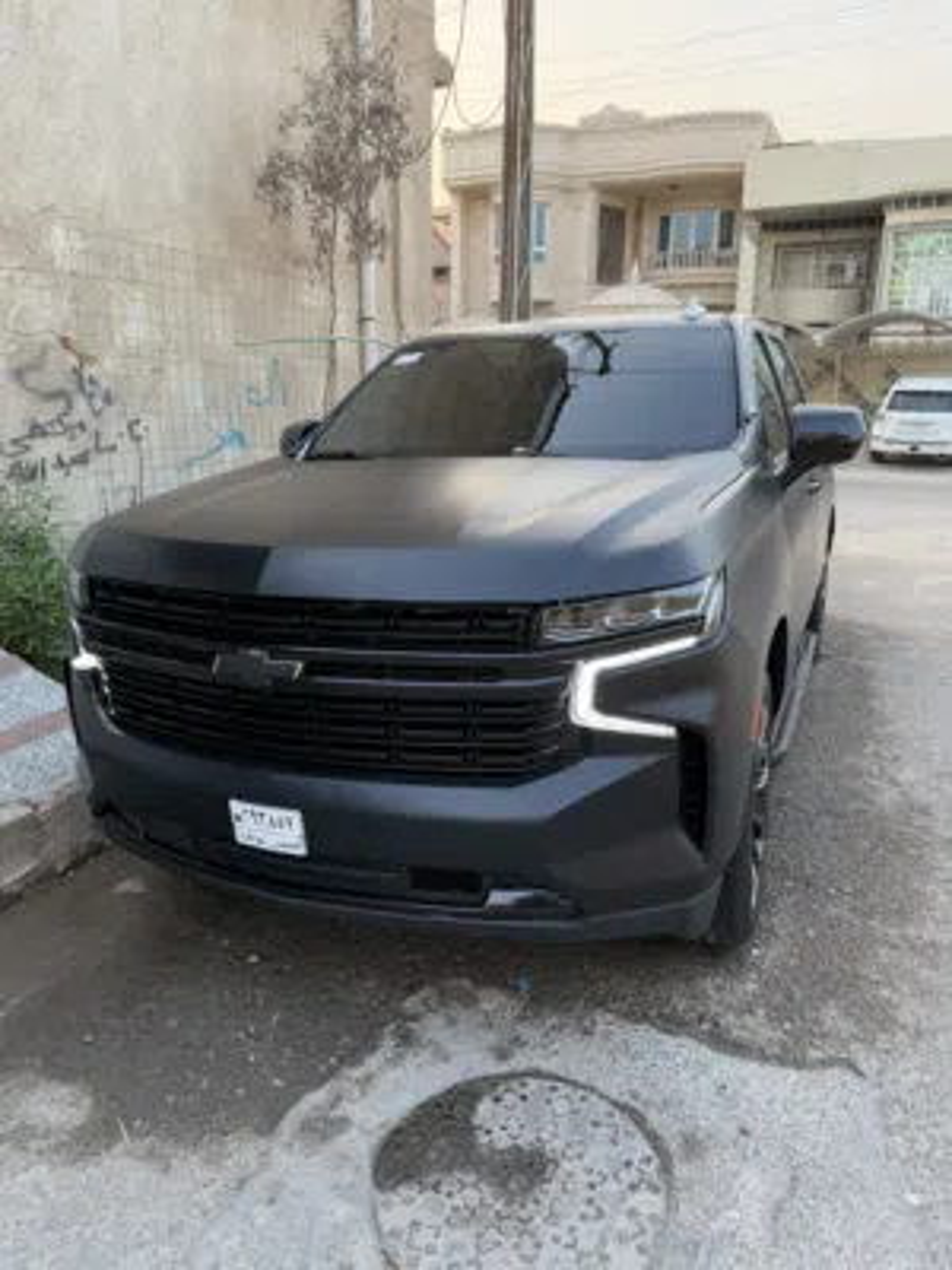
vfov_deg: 71.6
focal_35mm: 24
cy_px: 635
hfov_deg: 56.8
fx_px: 880
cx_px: 476
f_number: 1.78
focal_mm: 6.76
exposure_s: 1/142
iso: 100
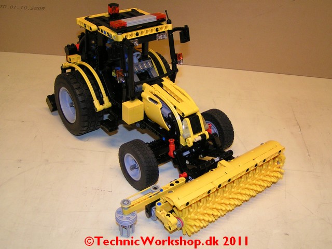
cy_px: 124
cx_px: 166
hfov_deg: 49.0
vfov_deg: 37.7
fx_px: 364
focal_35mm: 38
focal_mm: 5.8
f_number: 2.8
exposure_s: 1/50
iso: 125
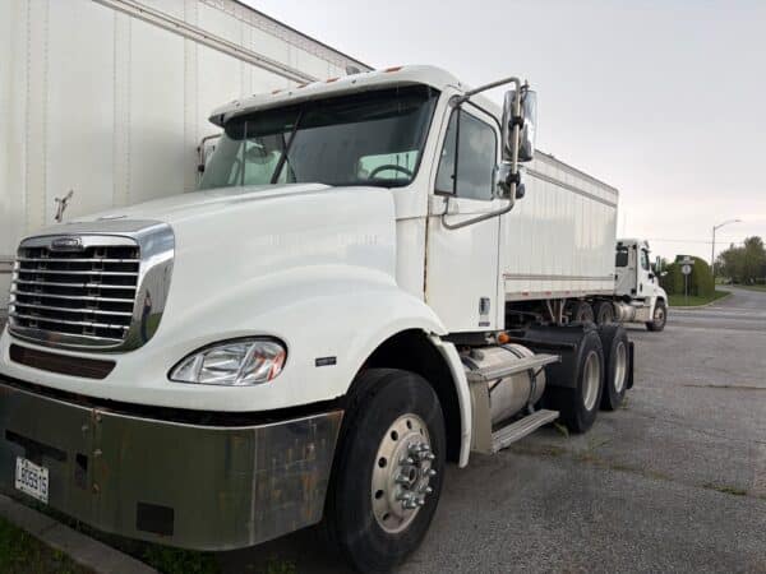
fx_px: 575
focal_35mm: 26
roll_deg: -0.5
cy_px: 287
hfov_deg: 67.3
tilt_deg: +0.2
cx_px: 383
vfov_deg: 53.1
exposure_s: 1/209
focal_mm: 5.96
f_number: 1.6
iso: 40
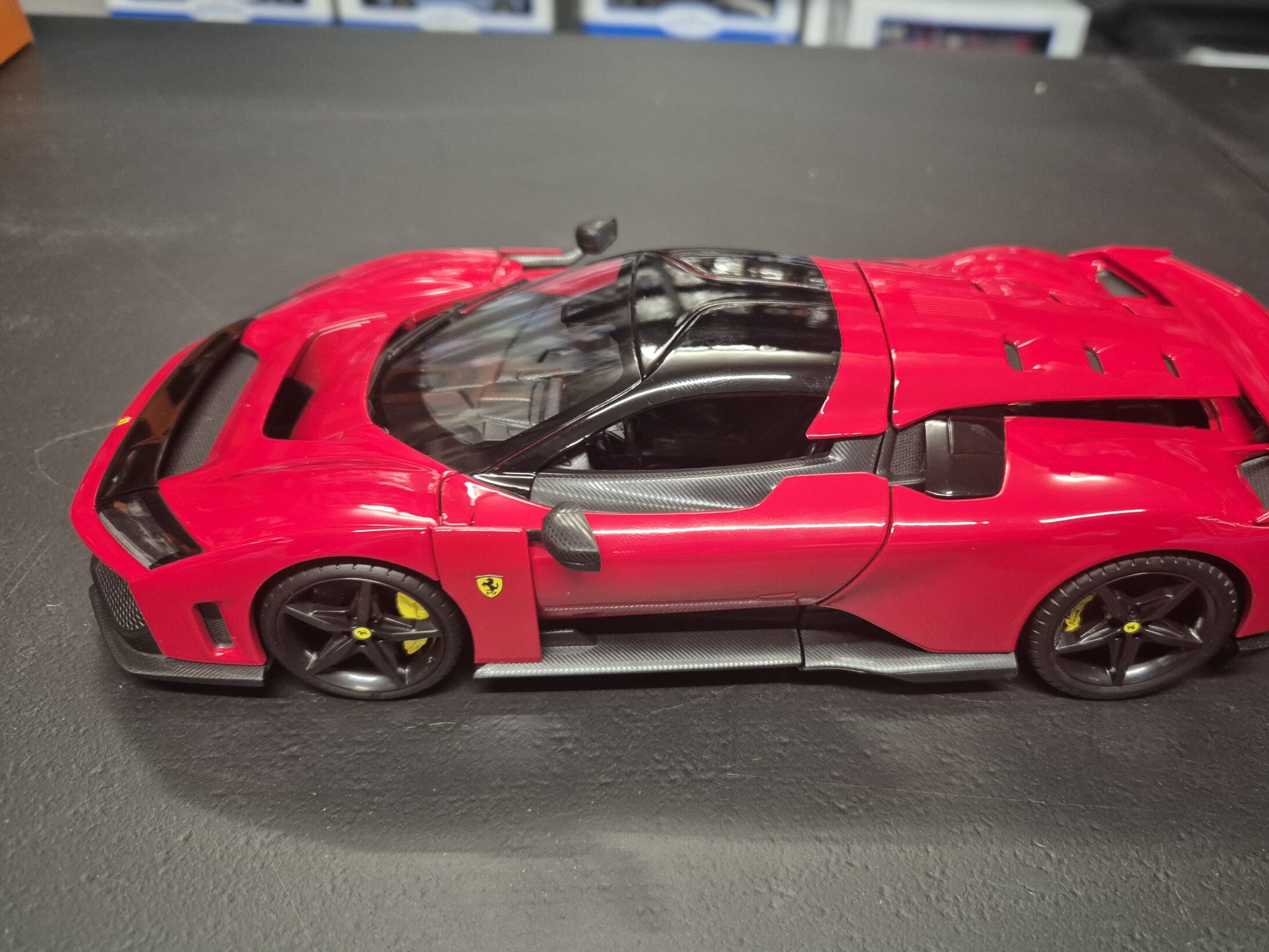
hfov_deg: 65.1
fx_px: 990
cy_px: 457
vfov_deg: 51.3
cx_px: 716
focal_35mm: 27
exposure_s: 1/100
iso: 800
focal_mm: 5.4
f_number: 1.8
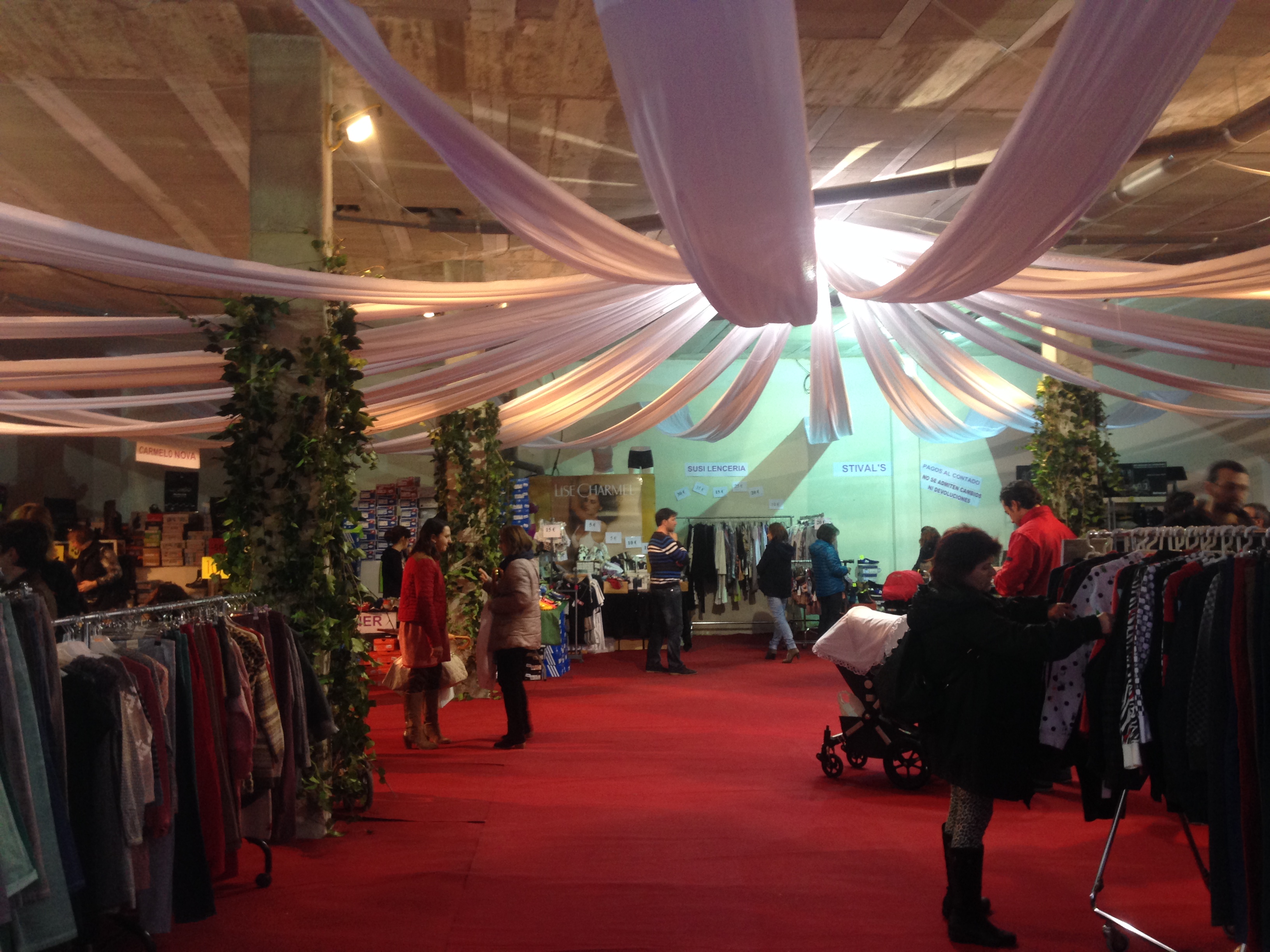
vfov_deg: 42.9
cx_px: 635
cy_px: 476
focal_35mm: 33
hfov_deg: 55.4
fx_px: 1211
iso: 100
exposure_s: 1/20
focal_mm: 4.12
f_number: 2.4
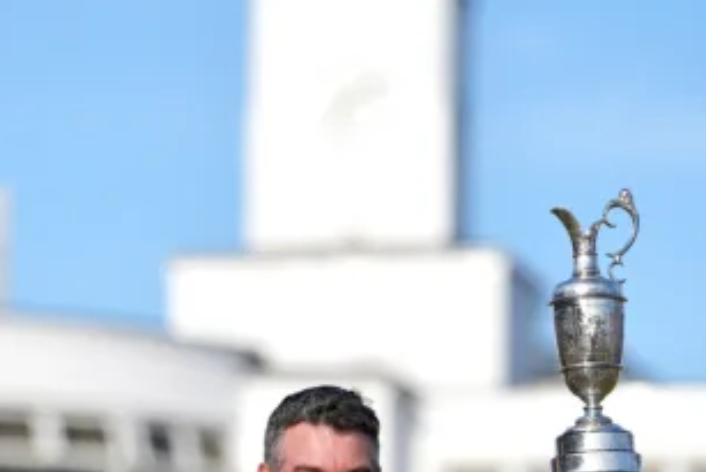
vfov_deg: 4.9
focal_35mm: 283
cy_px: 486
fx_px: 5552
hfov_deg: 7.3
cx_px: 285
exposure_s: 1/5000
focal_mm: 116
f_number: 2
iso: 125
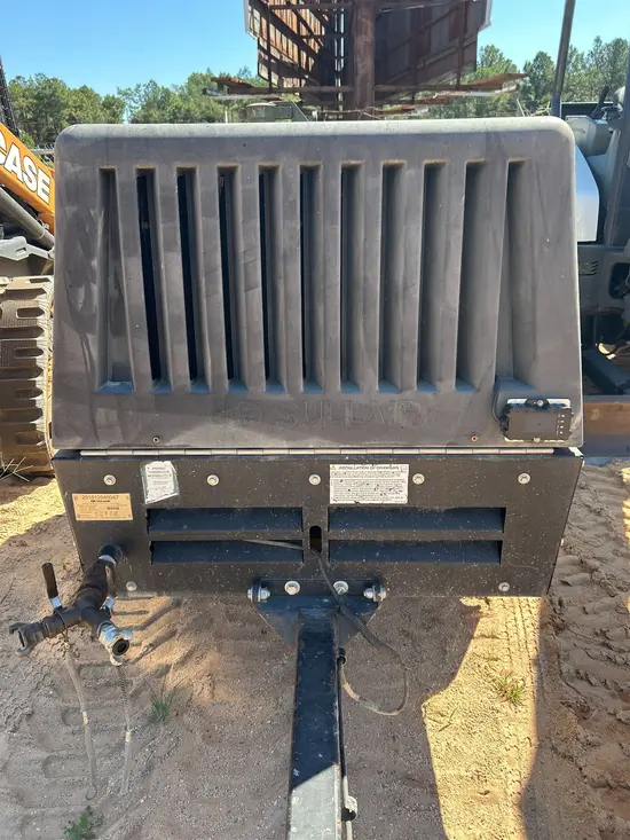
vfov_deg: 67.3
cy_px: 420
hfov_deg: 53.1
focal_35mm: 26
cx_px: 315
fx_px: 631
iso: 50
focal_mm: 5.7
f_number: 1.5
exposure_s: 1/628
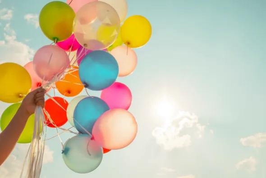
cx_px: 133
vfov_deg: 37.8
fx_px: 259
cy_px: 89
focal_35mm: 35
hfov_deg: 54.4
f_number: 8
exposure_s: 1/2500
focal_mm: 35
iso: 200
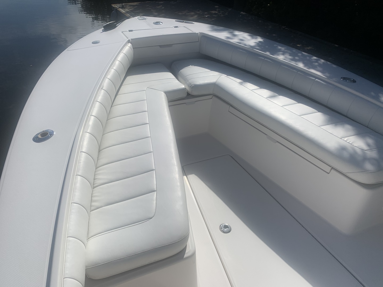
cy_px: 144
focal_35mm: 26
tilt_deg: -33.2
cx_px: 192
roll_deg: -3.3
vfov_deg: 53.1
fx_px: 288
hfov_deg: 67.3
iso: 25
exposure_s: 1/8696
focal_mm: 4.25
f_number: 1.8
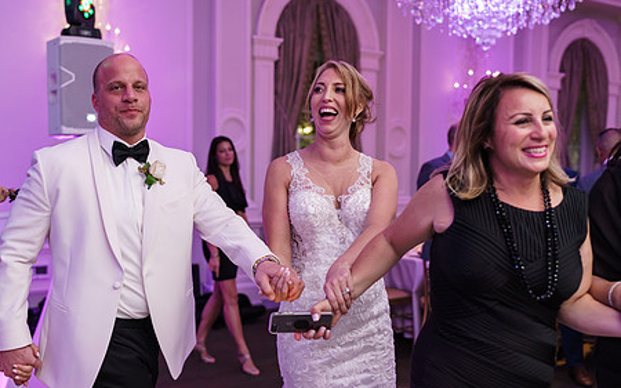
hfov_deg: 43.4
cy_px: 217
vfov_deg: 28.0
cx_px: 264
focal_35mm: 46
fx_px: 778
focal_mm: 35
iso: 1600
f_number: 2
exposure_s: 1/200
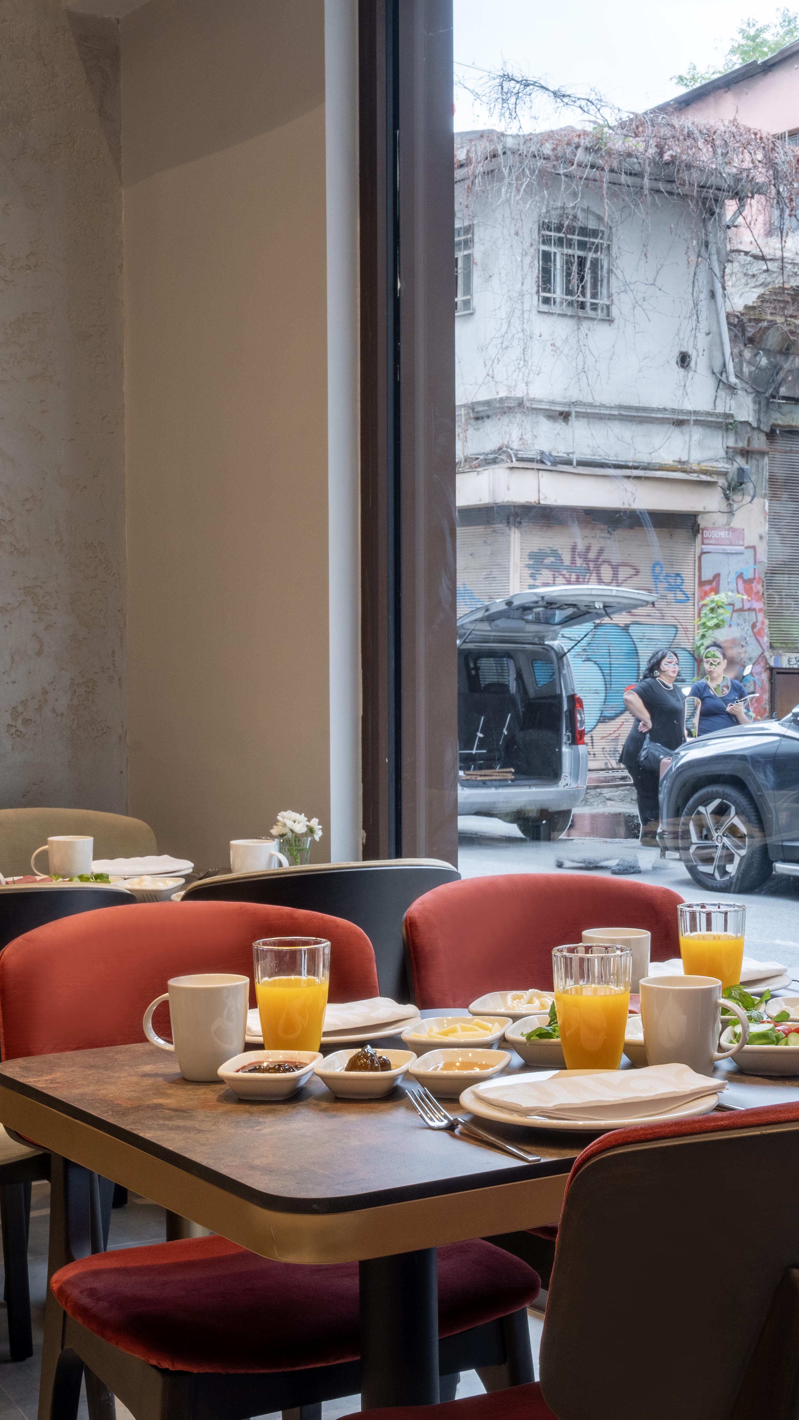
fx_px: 2109
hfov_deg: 21.4
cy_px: 697
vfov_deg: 37.2
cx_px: 453
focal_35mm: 56
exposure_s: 1/15
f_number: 16
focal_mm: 35
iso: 400
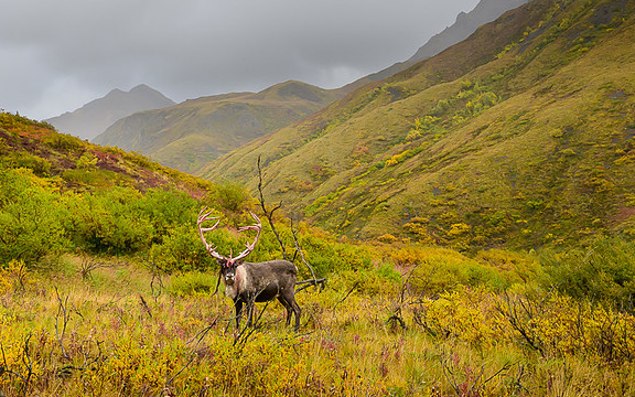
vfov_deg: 22.7
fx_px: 986
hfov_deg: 35.6
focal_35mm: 57
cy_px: 164
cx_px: 274
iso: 800
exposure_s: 1/640
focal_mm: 48
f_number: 11
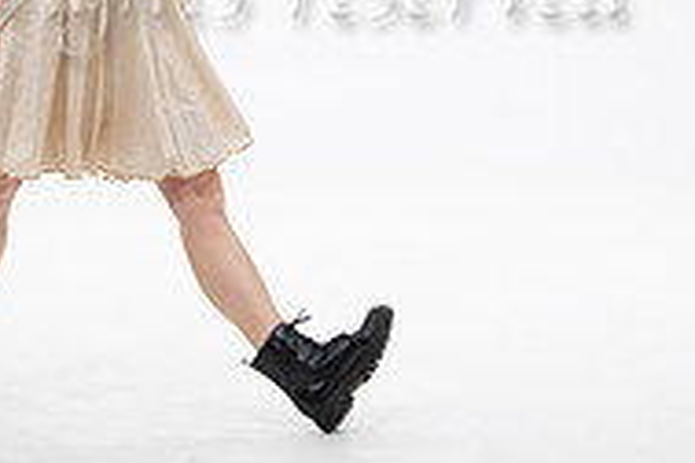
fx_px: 2722
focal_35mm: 141
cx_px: 143
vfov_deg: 9.6
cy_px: -83
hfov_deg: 14.5
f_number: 4
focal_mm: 46
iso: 400
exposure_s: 1/400
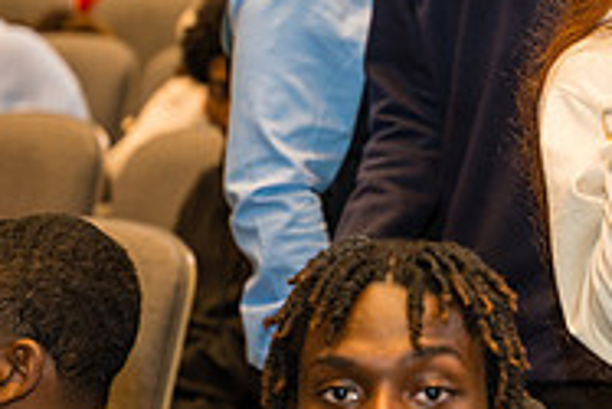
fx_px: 3522
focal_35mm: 207
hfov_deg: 9.8
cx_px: 700
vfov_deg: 6.6
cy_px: 67
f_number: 2.8
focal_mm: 66.7
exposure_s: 1/250
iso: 640
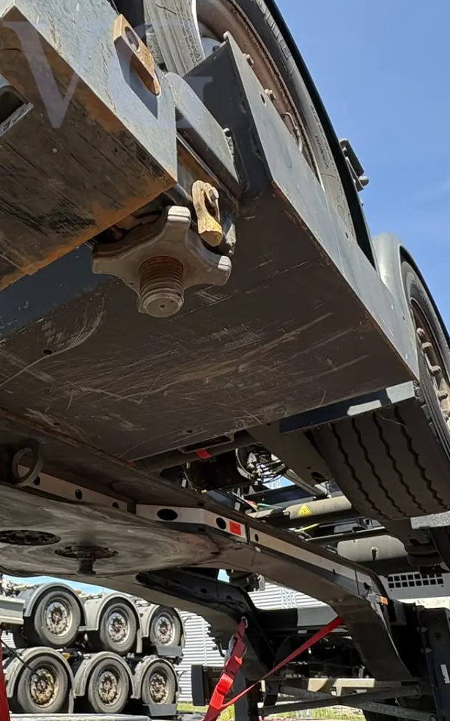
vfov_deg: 63.9
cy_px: 442
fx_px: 569
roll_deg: +1.1
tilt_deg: +22.8
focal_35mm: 29
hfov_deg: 41.7
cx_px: 108
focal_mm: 2.22
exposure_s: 1/166
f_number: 2.2
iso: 64
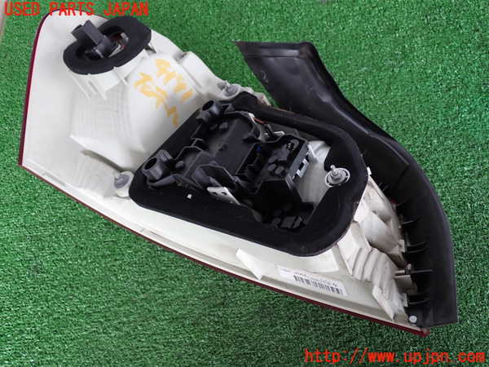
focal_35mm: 36
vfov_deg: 39.7
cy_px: 184
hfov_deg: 51.4
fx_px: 509
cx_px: 244
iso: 160
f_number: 2.5
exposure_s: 1/80
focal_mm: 6.37
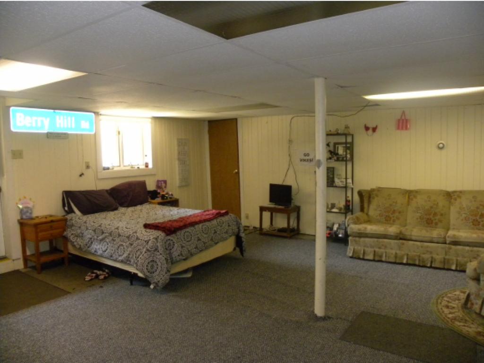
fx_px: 364
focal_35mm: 26
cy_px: 182
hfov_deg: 67.3
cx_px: 242
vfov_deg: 53.1
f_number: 2.8
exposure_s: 1/30
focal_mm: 4.6
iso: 400
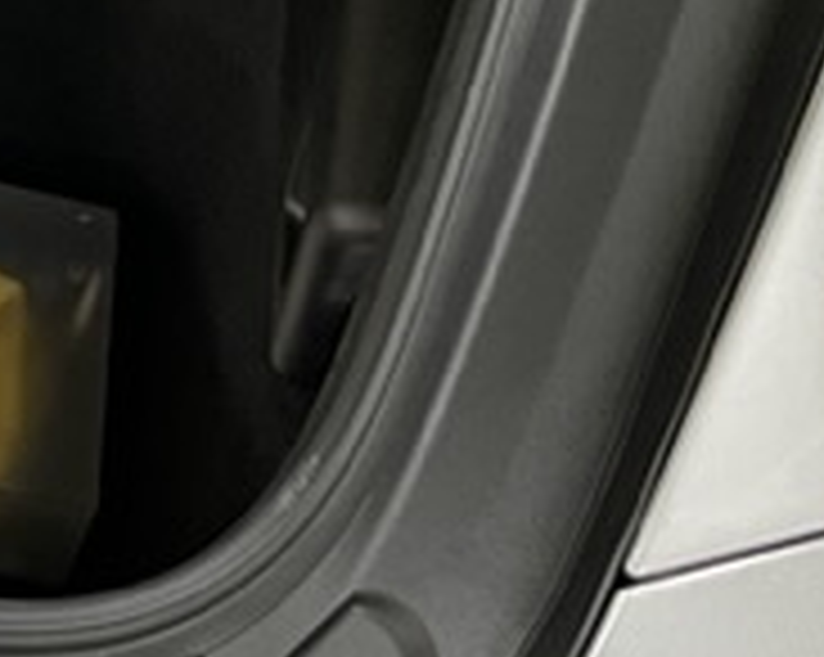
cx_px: -477
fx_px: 3459
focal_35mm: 142
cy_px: -382
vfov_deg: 10.4
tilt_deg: -46.2
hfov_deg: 12.8
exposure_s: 1/33
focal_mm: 4.2
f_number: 1.6
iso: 320
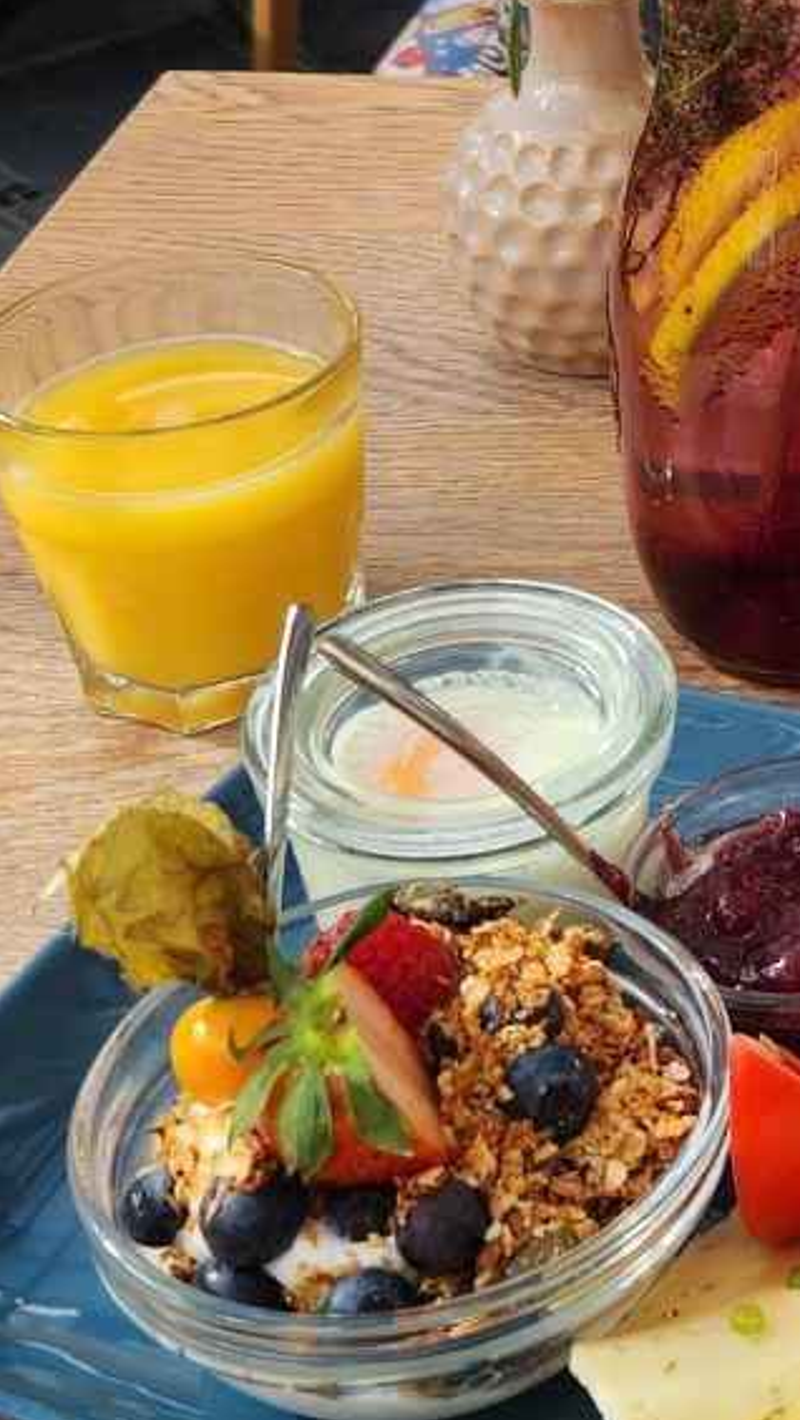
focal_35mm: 71
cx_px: 1142
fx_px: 2676
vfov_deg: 29.3
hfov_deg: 15.8
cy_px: 352
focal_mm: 5.4
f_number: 1.8
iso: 20
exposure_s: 1/208
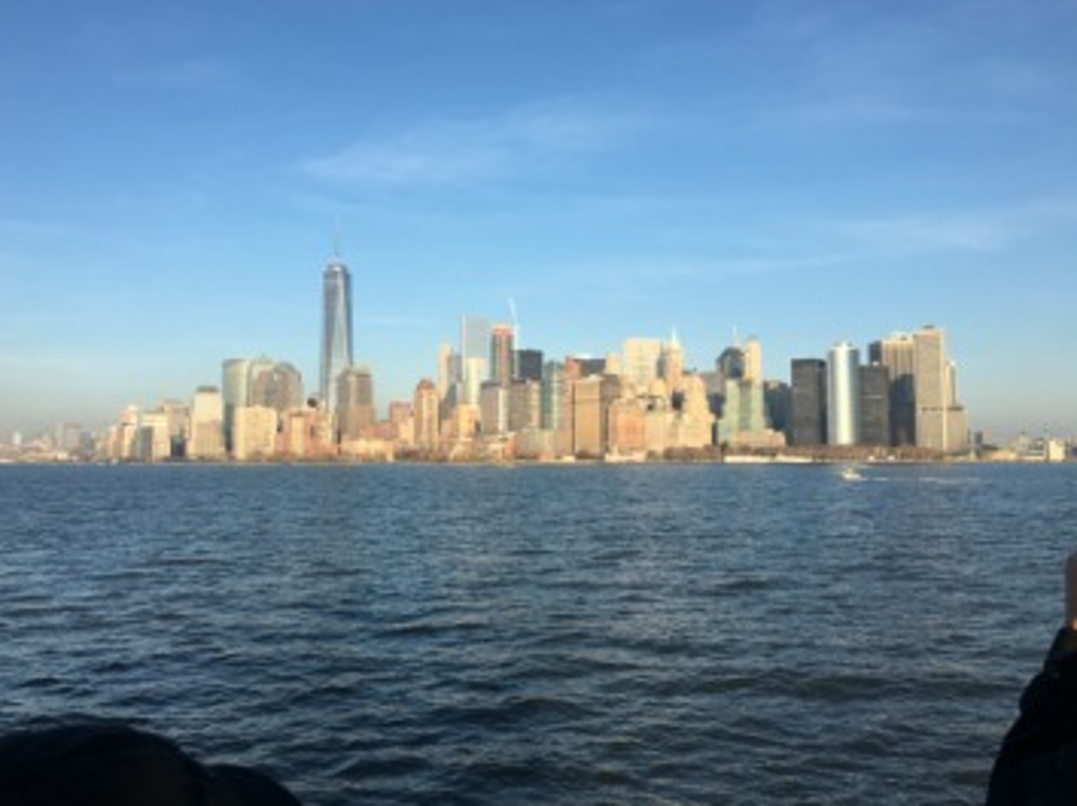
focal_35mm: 30
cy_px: 398
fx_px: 933
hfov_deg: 60.0
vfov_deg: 46.7
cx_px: 526
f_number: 2.2
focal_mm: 4.15
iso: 25
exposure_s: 1/1202
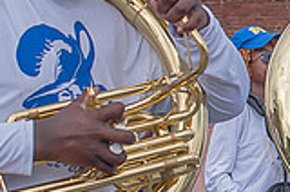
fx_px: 1519
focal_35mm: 189
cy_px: 53
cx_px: 268
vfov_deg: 7.2
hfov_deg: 10.8
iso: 100
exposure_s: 1/500
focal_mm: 35
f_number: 4
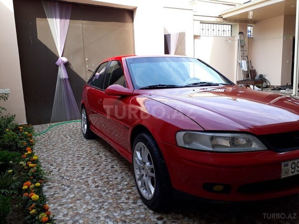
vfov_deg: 51.4
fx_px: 233
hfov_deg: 65.3
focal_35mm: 27
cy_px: 112
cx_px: 150
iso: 40
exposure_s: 1/268
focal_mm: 3.6
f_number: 1.9
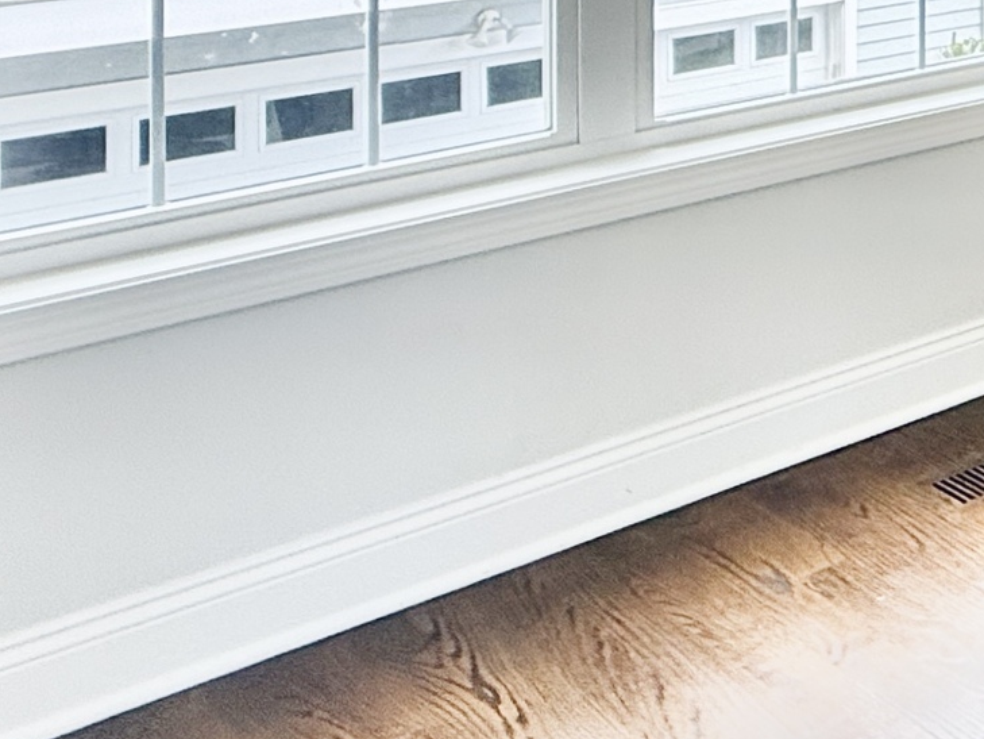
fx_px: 1677
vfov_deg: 21.6
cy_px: -300
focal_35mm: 59
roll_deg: +0.2
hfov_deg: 25.3
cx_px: 1455
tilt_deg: +0.6
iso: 80
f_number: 2.2
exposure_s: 1/99
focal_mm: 2.22
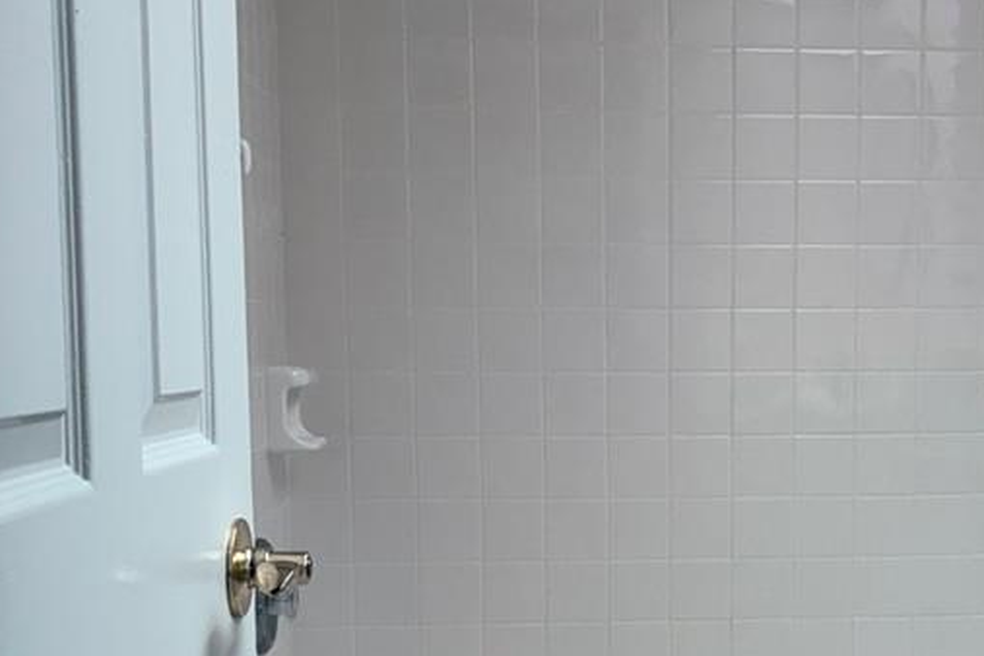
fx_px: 1749
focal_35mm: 64
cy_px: 538
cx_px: 701
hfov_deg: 31.0
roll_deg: -0.2
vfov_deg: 21.0
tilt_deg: -6.7
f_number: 1.6
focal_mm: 5.96
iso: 100
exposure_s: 1/120
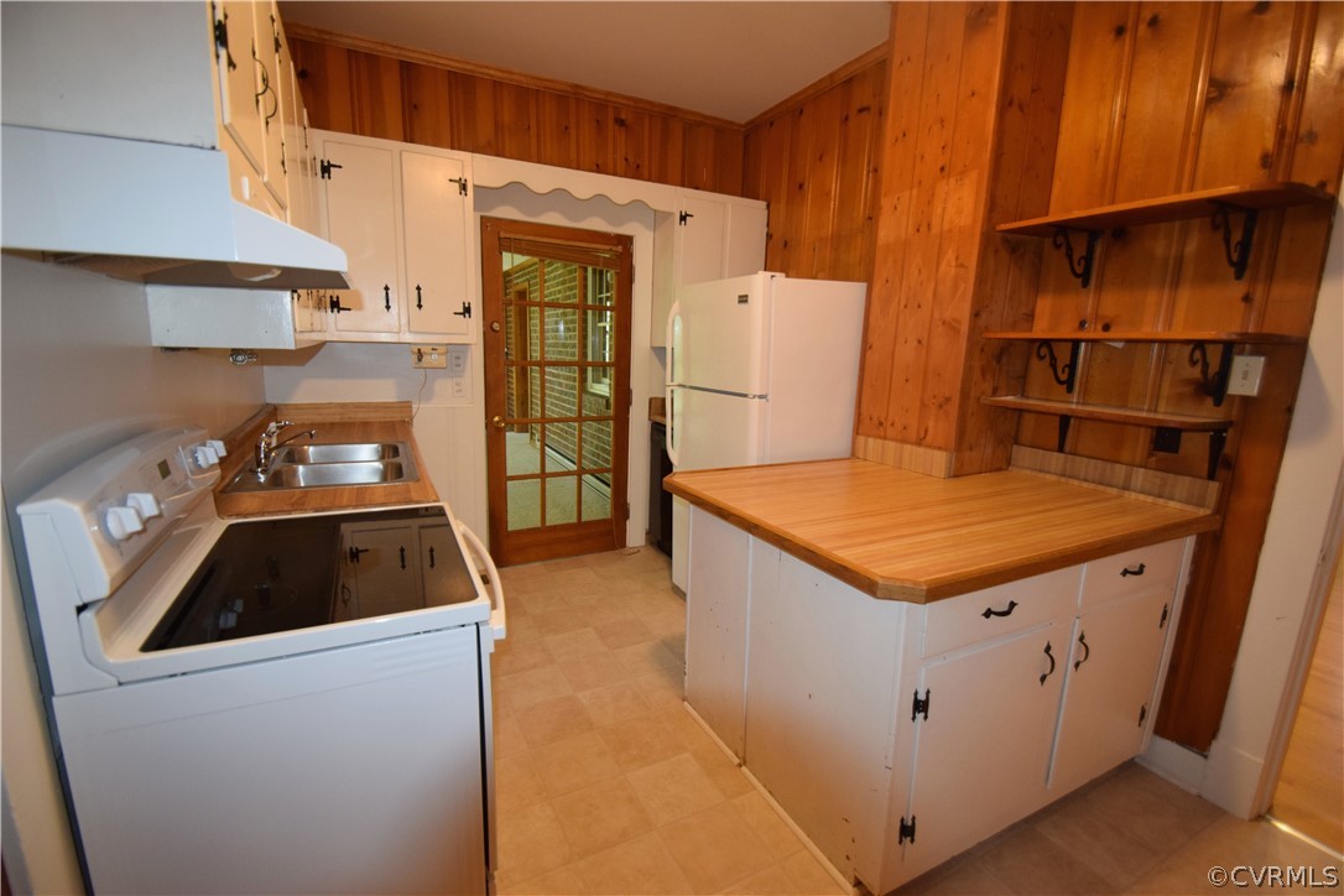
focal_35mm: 15
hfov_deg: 100.4
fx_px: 560
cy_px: 448
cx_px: 672
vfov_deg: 77.3
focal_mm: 10
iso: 1250
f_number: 3.5
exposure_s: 1/60
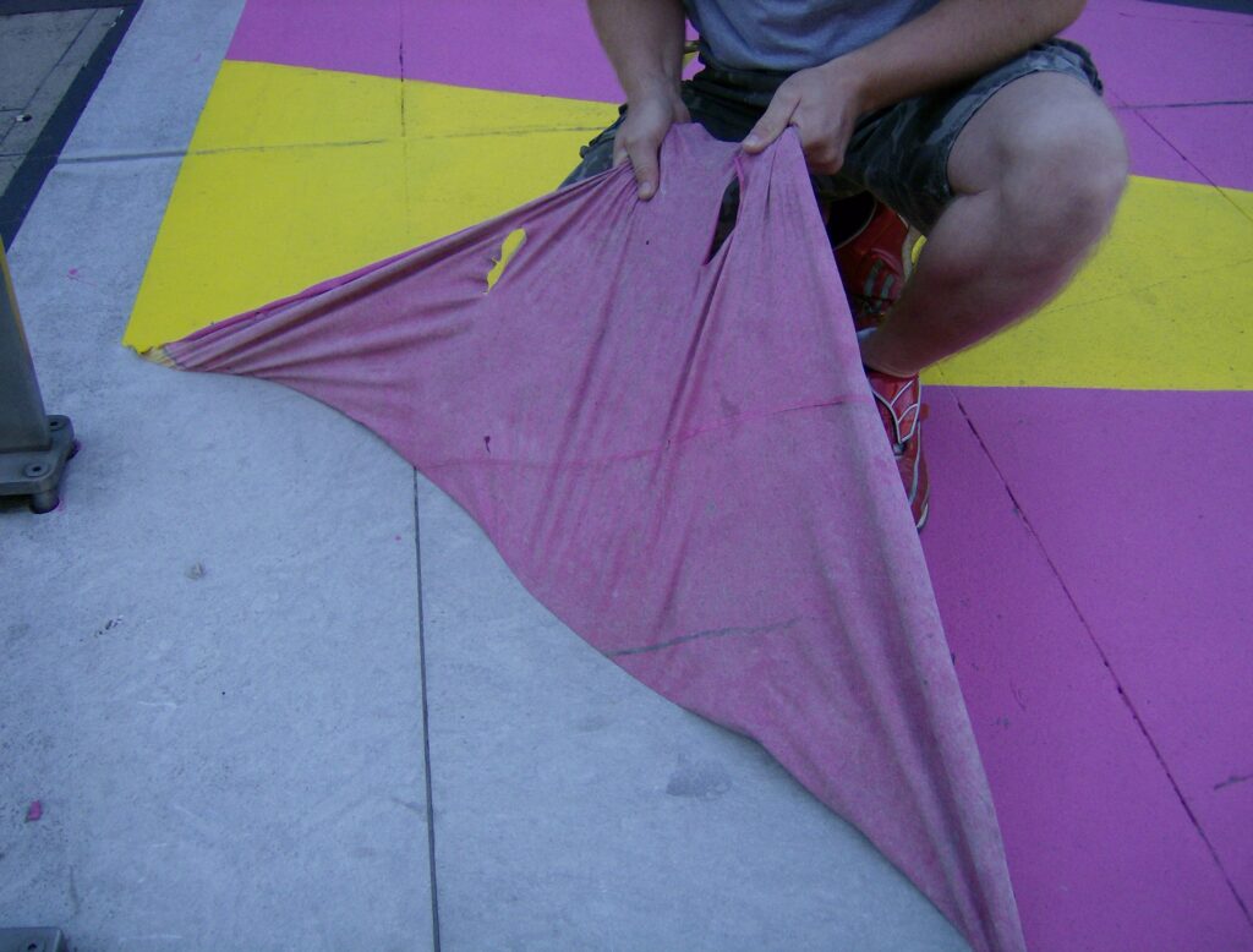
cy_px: 476
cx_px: 626
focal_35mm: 36
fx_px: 1309
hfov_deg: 51.1
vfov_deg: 40.0
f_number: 2.8
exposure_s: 1/257
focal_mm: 6
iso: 100
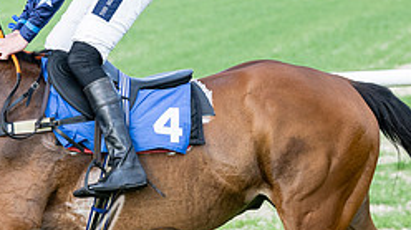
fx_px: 3648
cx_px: -25
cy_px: 95
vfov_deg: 3.6
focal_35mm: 335
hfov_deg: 6.4
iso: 400
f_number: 4
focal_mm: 92
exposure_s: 1/1600
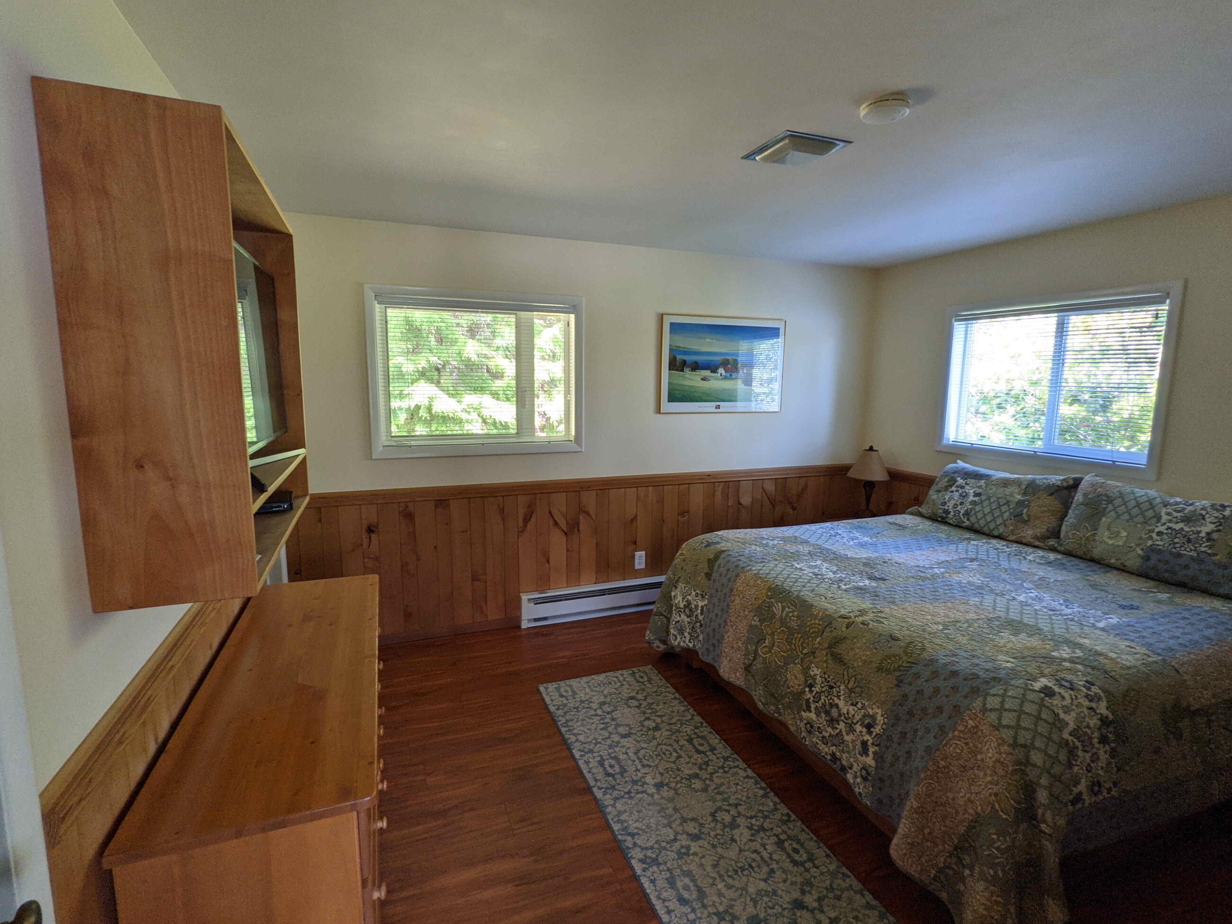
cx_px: 616
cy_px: 462
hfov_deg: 94.5
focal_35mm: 16
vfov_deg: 78.1
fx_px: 569
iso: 60
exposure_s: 1/23.8
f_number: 2.2
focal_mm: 2.22
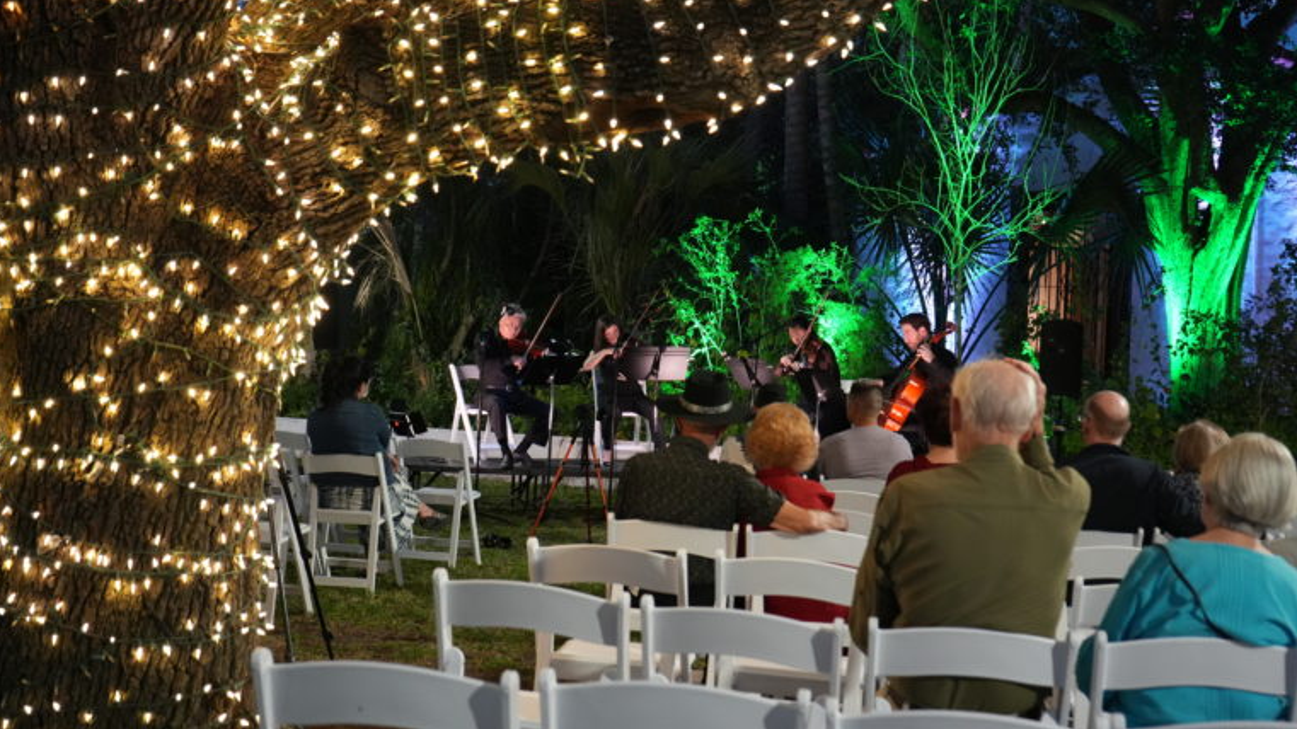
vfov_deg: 21.8
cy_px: 308
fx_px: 1891
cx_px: 644
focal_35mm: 55
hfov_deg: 37.8
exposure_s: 1/60
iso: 6400
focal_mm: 52
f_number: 5
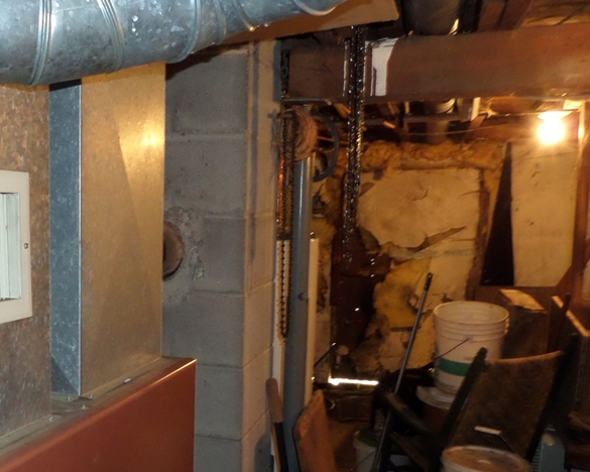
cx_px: 174
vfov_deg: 36.0
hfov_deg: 43.8
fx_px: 716
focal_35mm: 41
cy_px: 323
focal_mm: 4
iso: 400
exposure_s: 1/8
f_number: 3.2
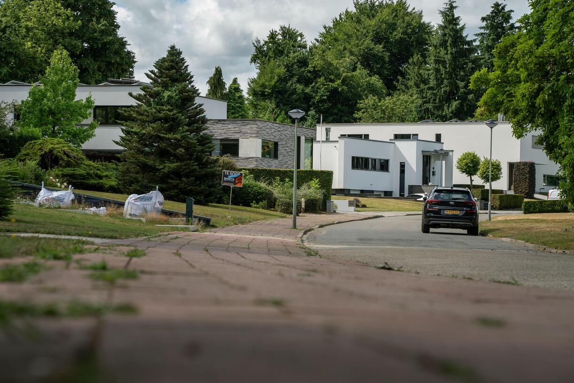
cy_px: 165
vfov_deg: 12.3
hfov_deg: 18.4
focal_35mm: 111
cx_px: 259
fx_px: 1770
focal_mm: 94
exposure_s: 1/640
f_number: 5.6
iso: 200
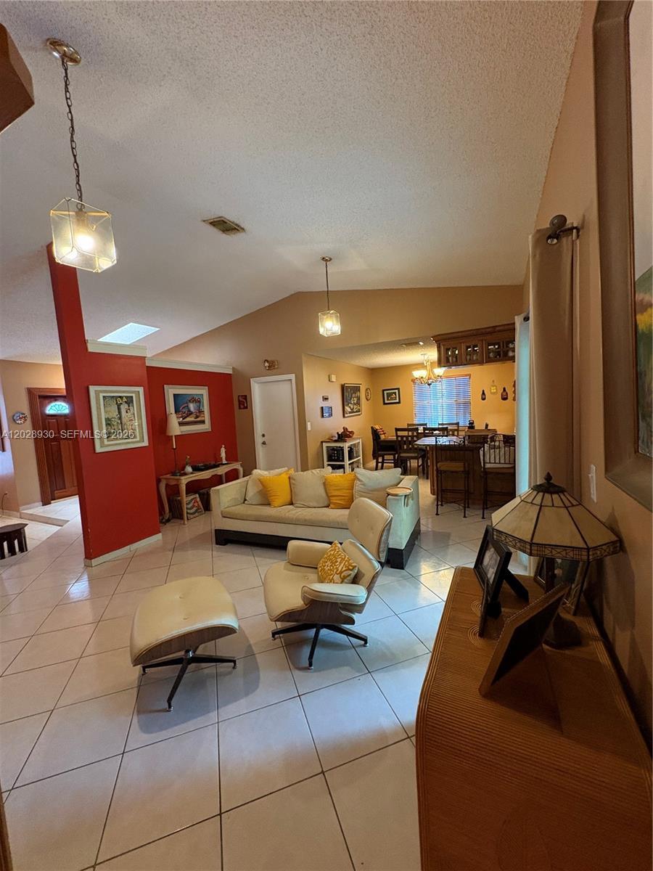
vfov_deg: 102.1
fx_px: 352
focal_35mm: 14
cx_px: 326
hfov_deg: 85.7
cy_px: 436
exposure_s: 1/60
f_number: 2.2
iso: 500
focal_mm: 2.22
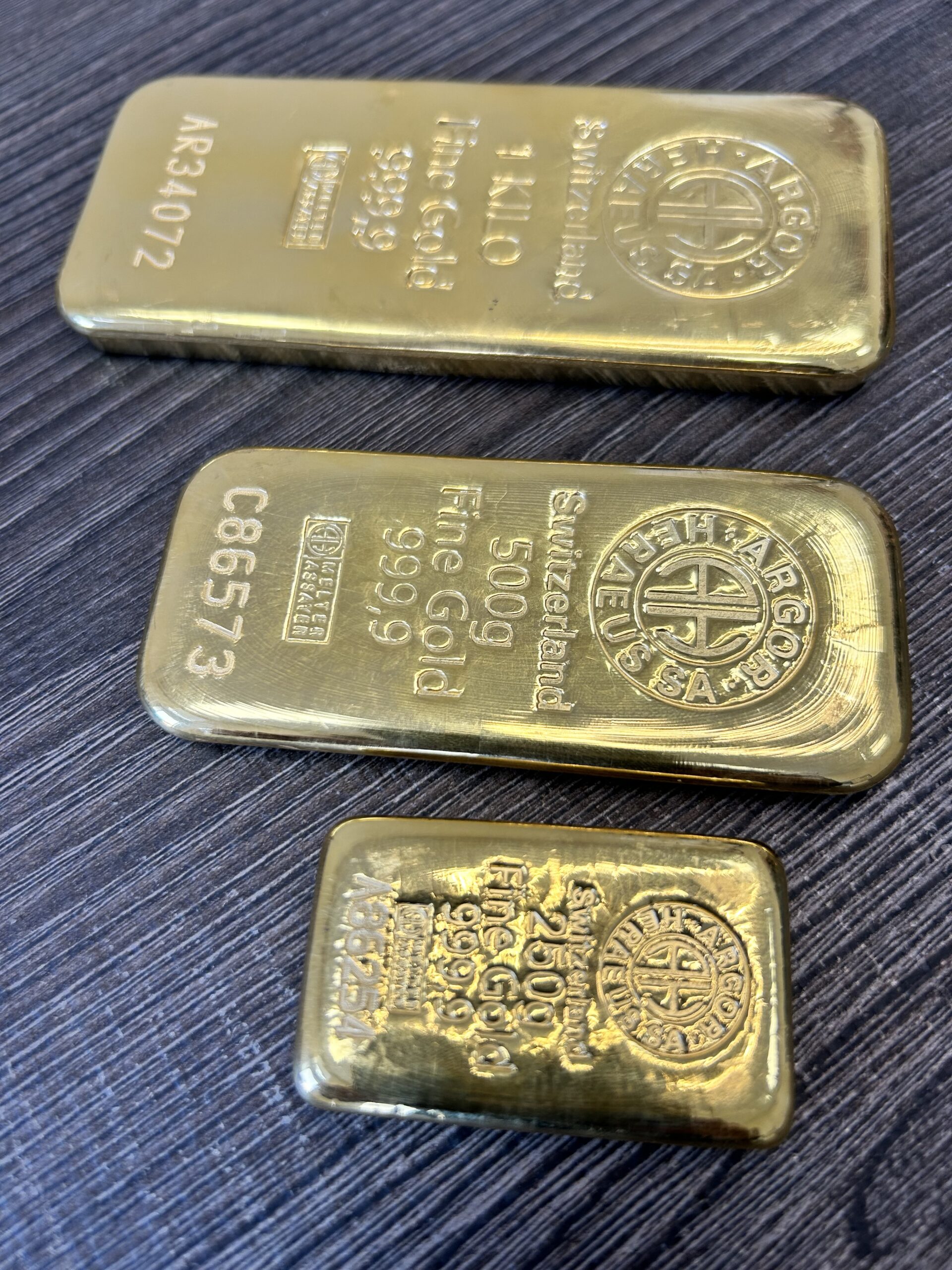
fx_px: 953
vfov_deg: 67.3
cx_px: 476
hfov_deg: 53.1
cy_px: 635
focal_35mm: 26
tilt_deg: -65.9
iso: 40
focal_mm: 5.7
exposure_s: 1/265
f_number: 1.5
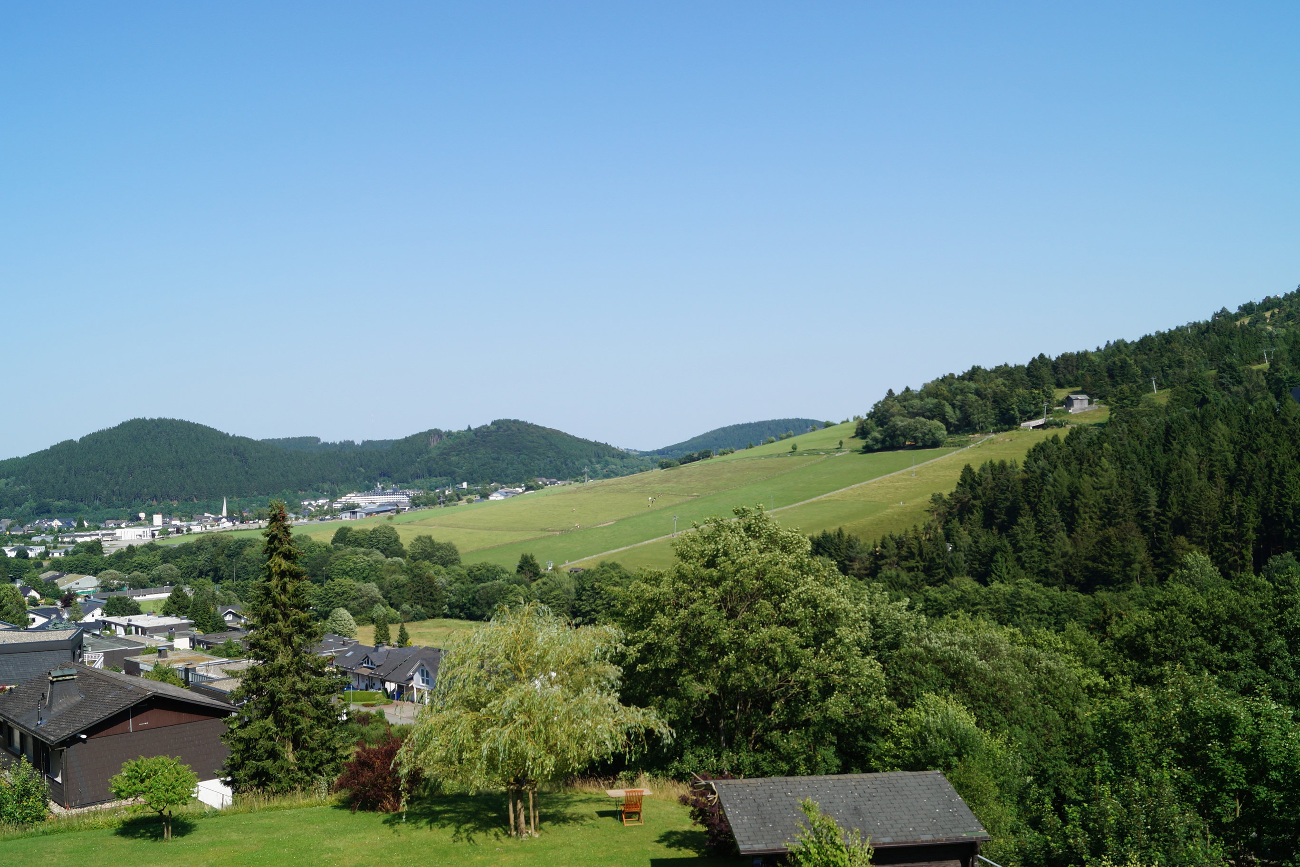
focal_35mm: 33
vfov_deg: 40.0
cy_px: 434
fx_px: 1192
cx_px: 650
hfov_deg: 57.2
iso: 100
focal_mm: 22
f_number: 10
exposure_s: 1/200
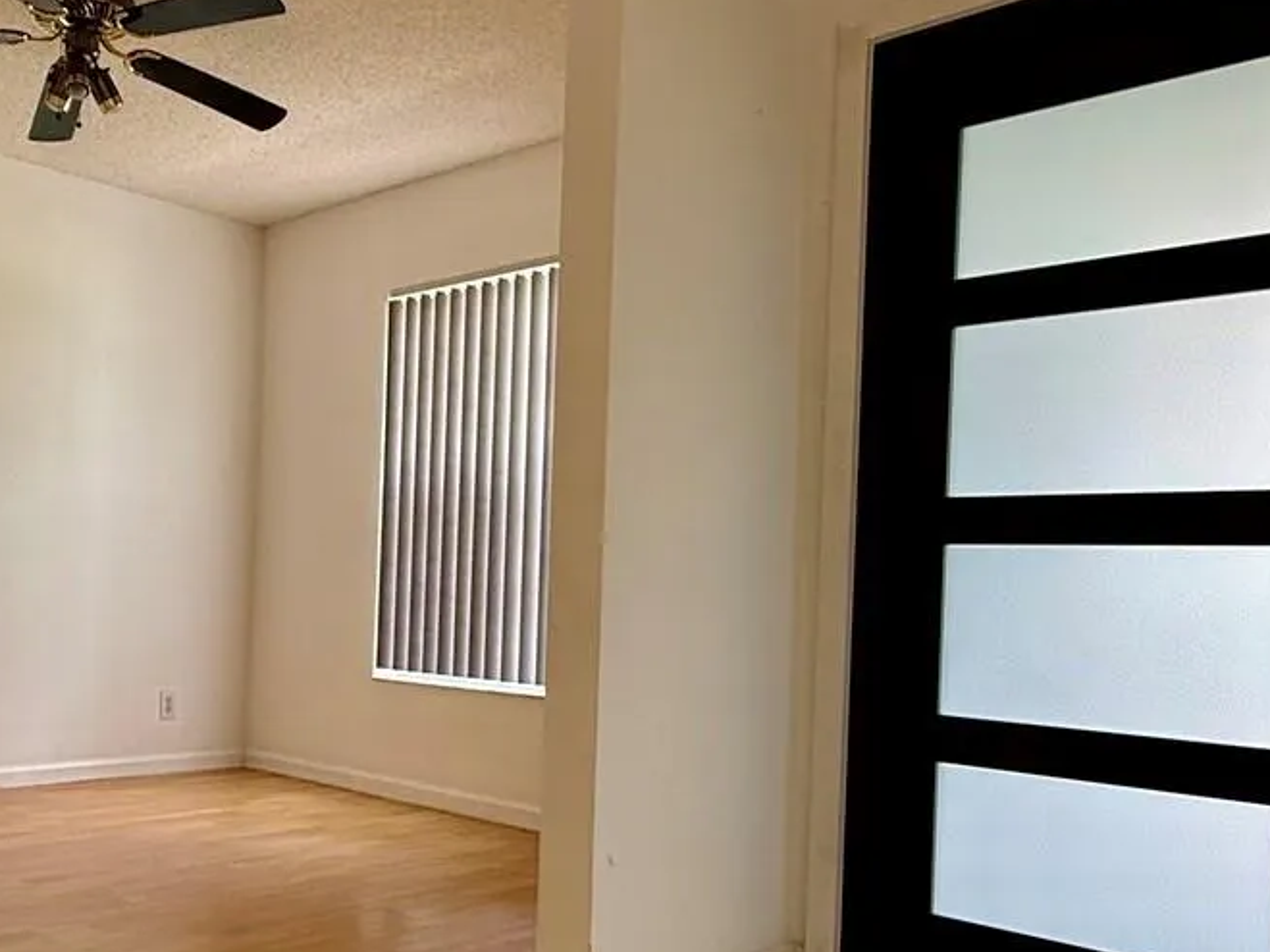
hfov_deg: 52.5
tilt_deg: +2.2
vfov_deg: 41.6
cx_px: 387
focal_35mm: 34
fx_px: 1247
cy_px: 576
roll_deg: -1.3
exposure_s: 1/99
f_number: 2.2
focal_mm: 2.22
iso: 100
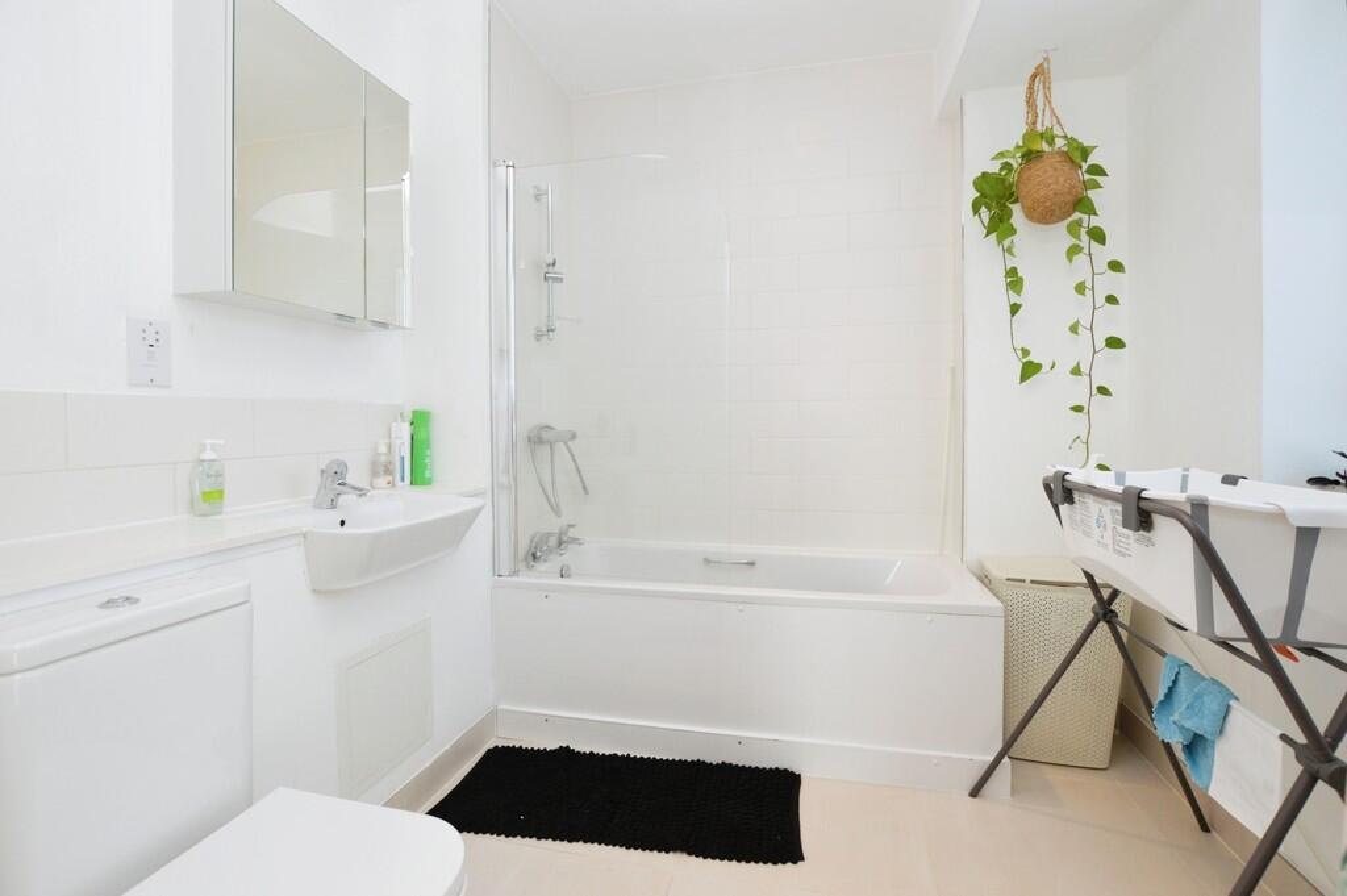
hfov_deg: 100.4
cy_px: 448
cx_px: 674
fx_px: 561
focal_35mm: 15
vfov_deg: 77.2
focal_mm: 10
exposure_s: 1/100
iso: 400
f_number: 5
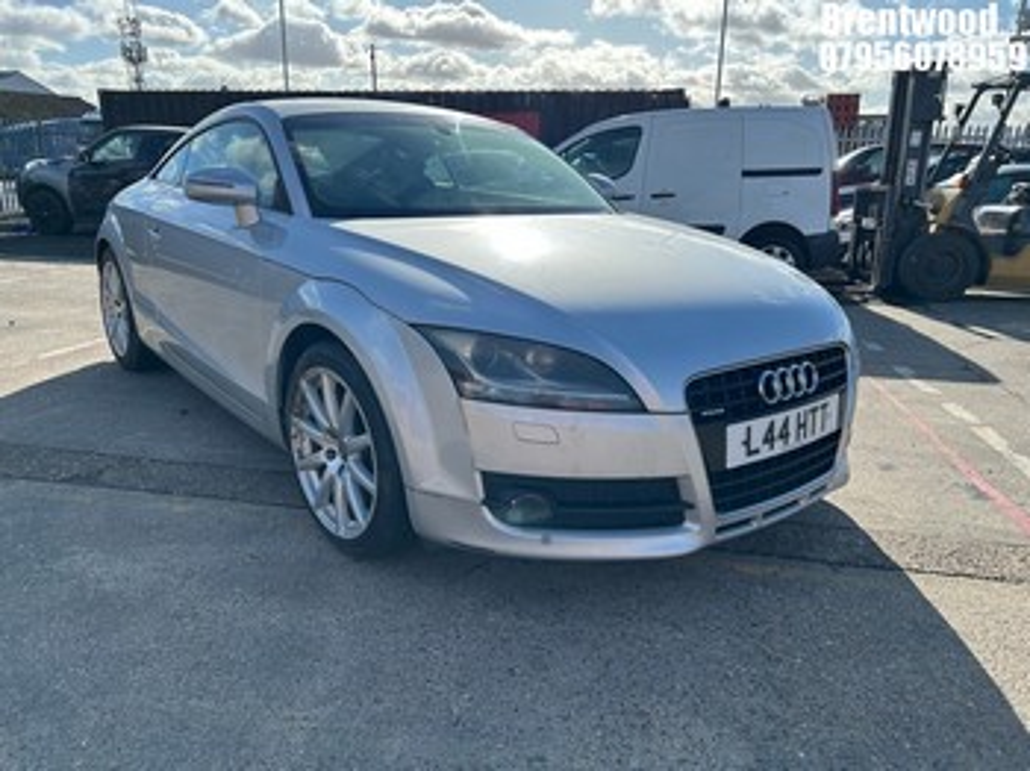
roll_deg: -2.1
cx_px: 515
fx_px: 773
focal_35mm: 26
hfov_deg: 67.3
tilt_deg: -16.6
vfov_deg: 53.0
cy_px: 386
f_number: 1.5
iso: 50
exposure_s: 1/3077
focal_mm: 5.7
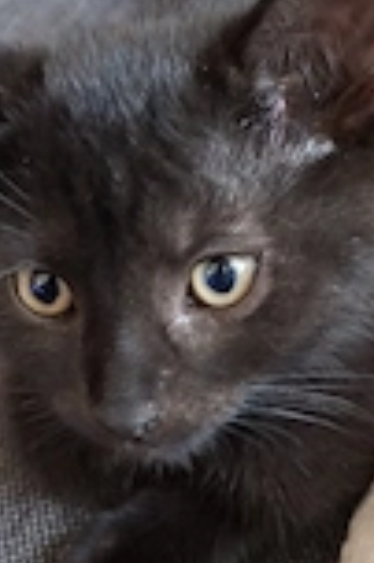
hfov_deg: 21.5
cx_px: 133
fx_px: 984
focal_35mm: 63
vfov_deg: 31.9
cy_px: 263
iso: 500
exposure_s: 1/25
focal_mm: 5.54
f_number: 1.8
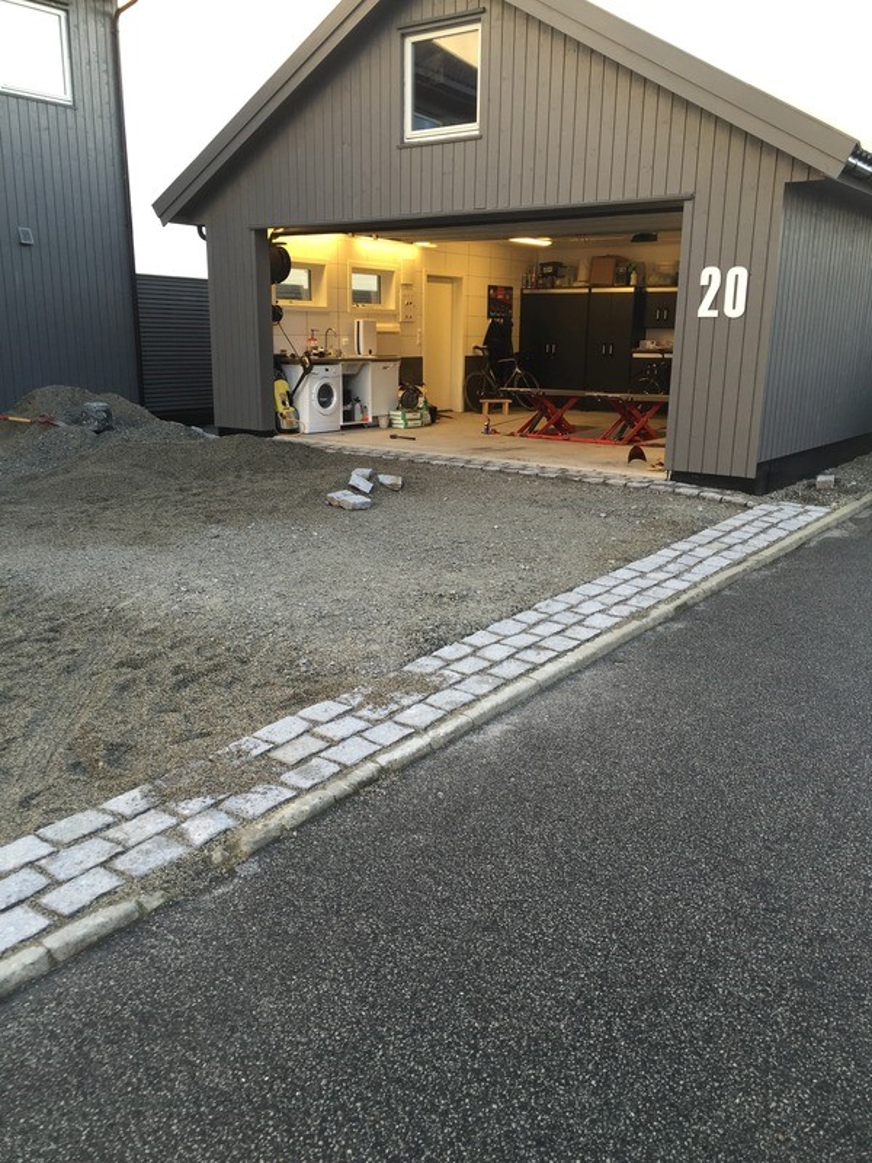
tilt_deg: -12.6
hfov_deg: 48.2
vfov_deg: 61.7
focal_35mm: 29
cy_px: 582
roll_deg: -0.4
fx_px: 974
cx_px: 436
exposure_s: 1/100
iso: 50
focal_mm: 4.15
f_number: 2.2
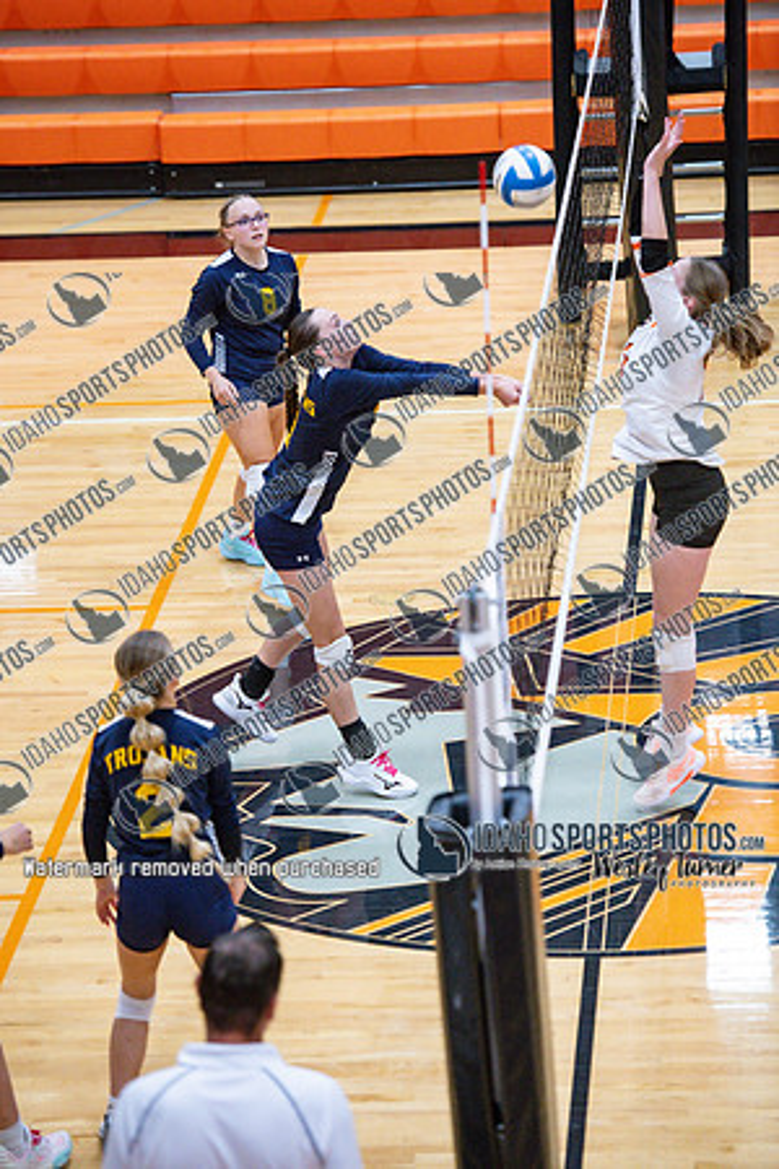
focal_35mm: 135
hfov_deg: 10.2
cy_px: 584
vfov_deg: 15.2
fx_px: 4382
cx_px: 390
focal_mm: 135
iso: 5000
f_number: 3.2
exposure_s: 1/800
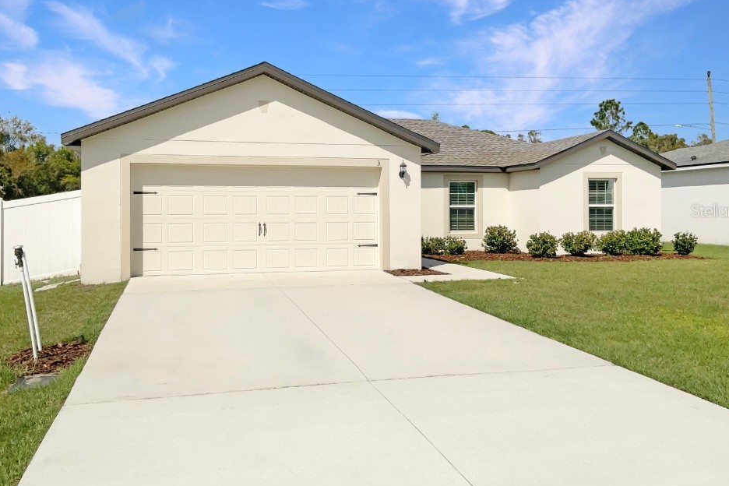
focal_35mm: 33
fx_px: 668
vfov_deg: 39.9
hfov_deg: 57.2
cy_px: 210
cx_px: 366
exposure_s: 1/6536
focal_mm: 3
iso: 20
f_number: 1.8
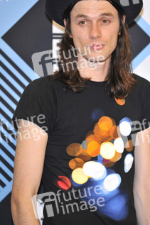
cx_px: 89
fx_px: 1577
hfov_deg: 5.4
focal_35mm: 252
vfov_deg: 8.2
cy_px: 96
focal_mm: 200
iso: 800
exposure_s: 1/250
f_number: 4.5
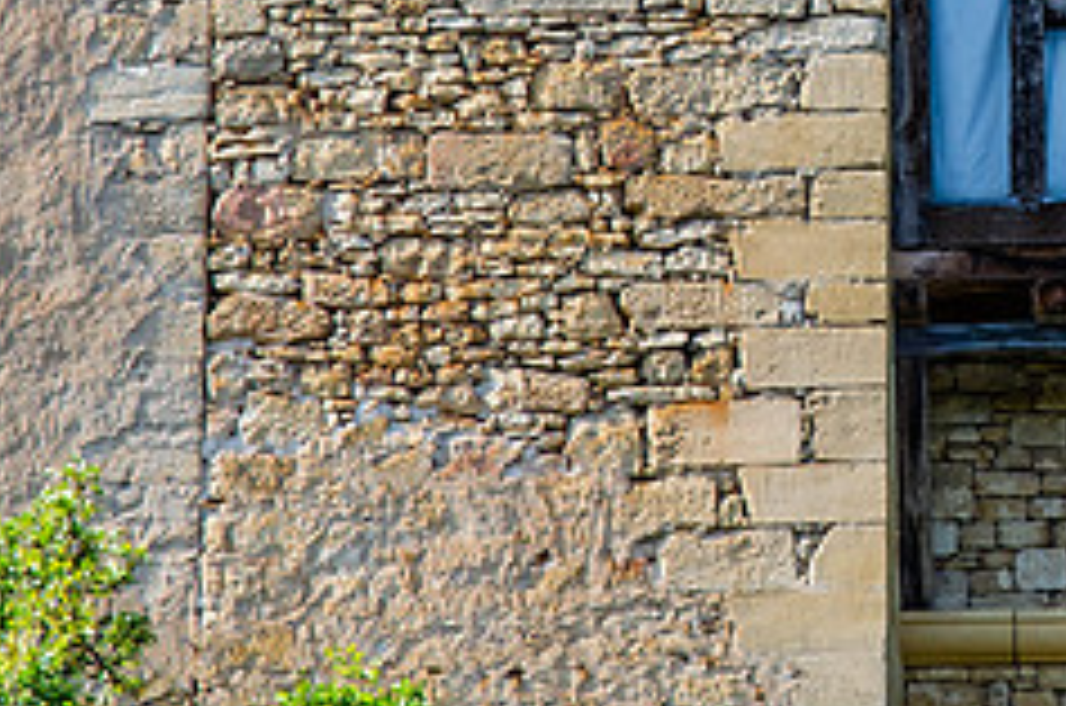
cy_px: 9
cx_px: 1196
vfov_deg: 3.6
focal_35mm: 385
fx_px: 11377
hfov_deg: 5.3
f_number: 7.1
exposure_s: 1/800
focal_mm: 105
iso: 500
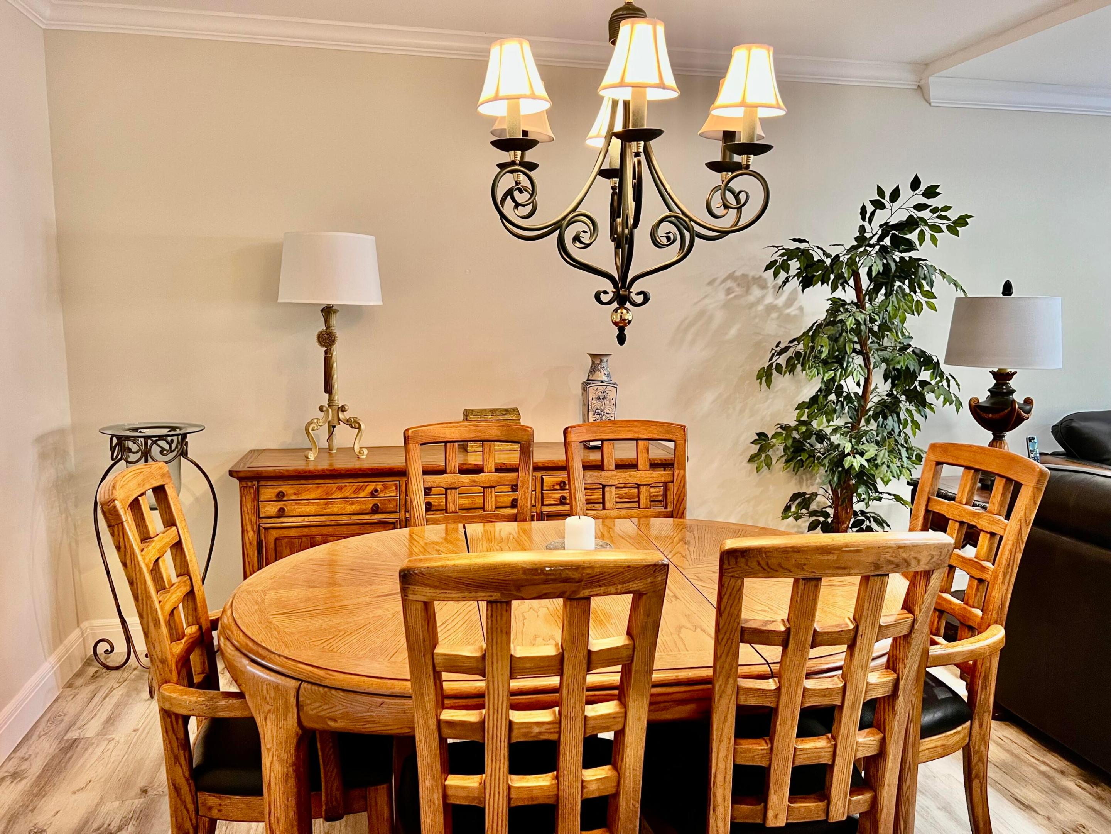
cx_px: 556
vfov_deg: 53.1
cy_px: 417
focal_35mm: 26
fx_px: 834
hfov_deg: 67.3
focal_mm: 5.7
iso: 200
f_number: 1.5
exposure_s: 1/60
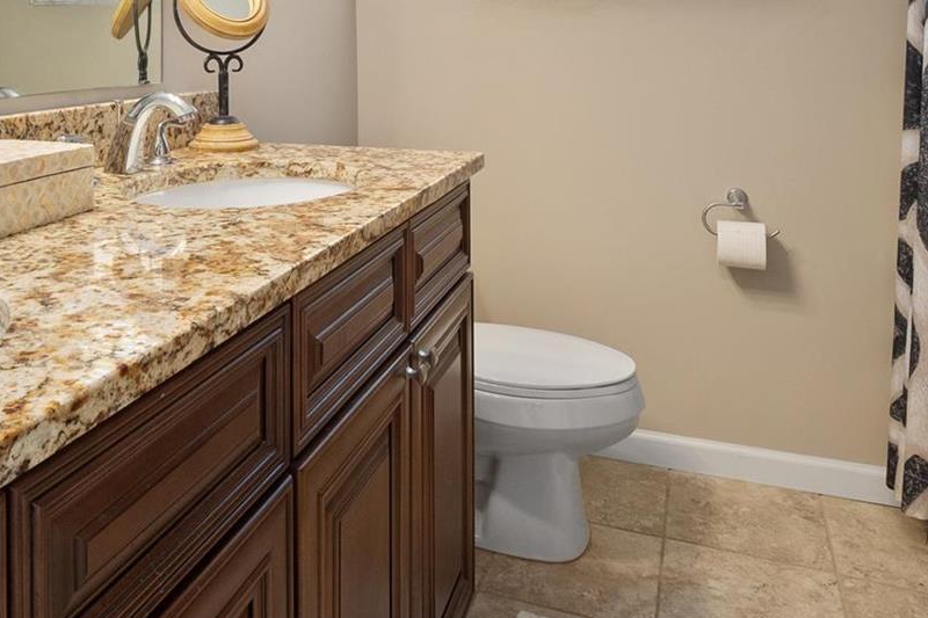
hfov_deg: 57.8
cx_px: 332
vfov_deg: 38.3
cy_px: 61
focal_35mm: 32
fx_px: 825
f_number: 8
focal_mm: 8
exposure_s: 1/6
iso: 400
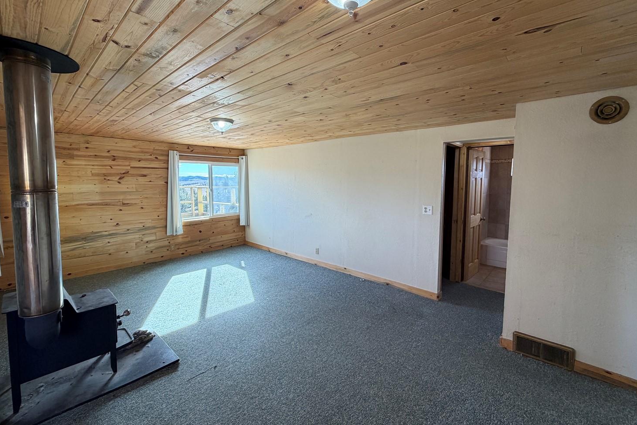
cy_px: 198
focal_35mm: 16
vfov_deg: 73.7
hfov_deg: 96.7
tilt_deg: -3.6
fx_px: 283
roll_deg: -0.3
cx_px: 307
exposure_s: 1/120
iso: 100
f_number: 2.2
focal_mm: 2.22
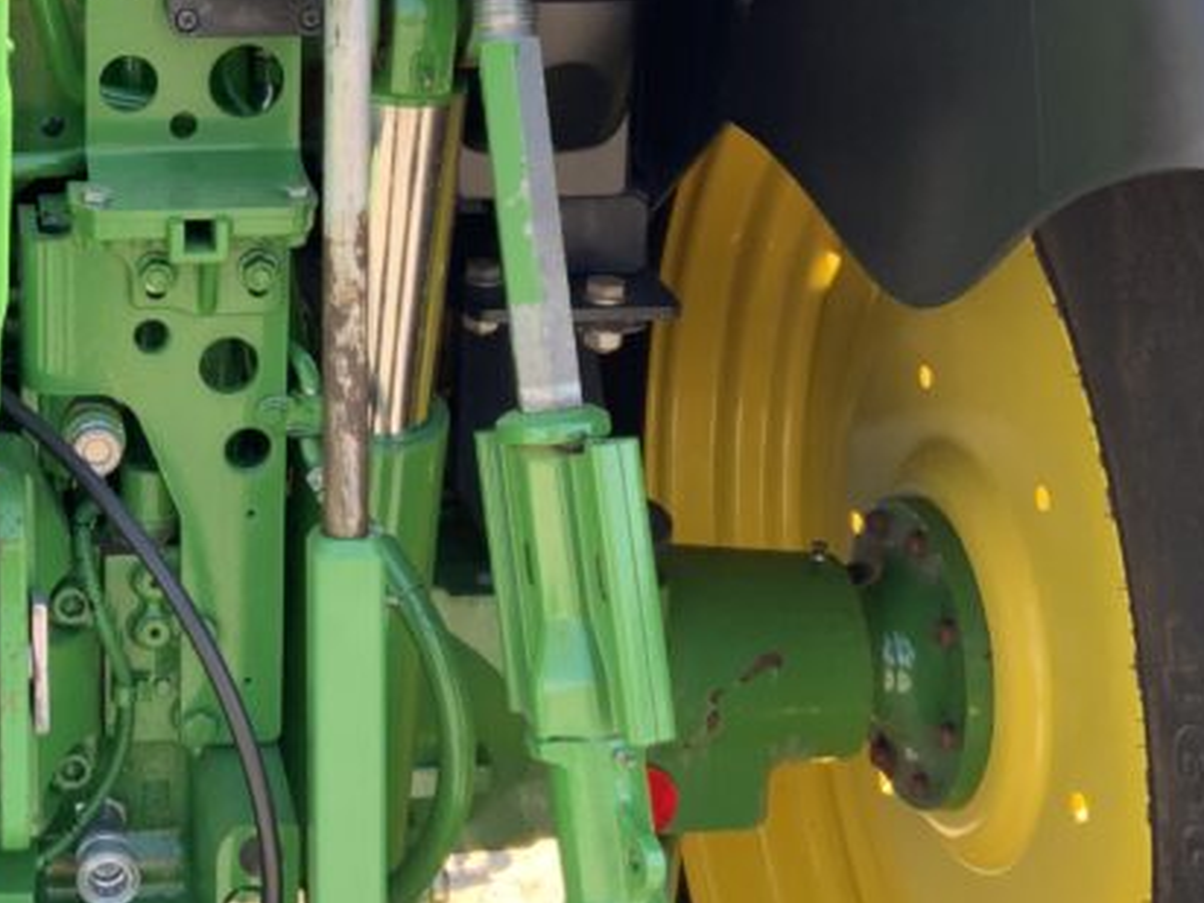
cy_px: 70
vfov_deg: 20.0
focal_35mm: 72
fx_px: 2504
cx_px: 53
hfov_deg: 25.9
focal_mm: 3
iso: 20
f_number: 1.8
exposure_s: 1/122
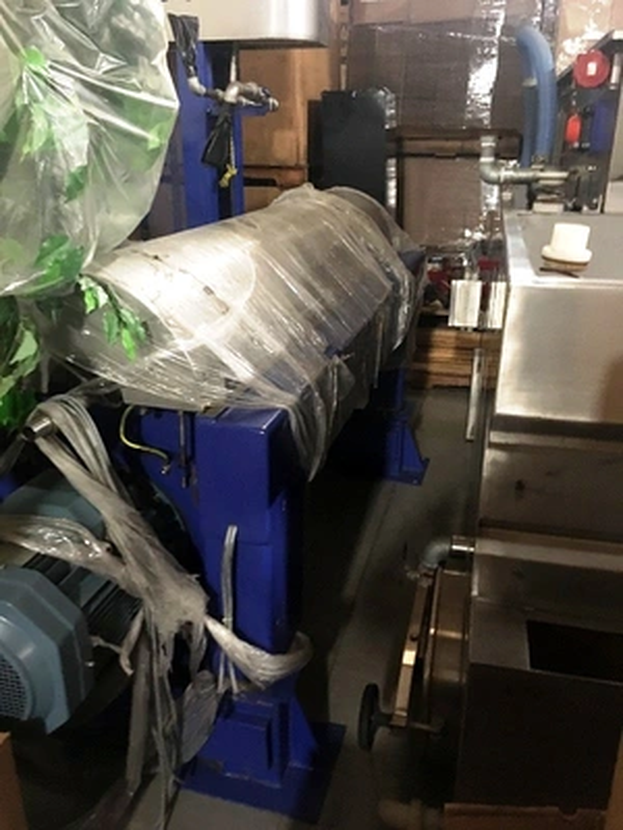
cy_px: 415
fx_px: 696
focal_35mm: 29
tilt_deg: -23.0
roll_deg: -1.4
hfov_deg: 48.2
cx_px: 312
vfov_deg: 61.7
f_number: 2.2
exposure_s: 1/15
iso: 400
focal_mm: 4.15
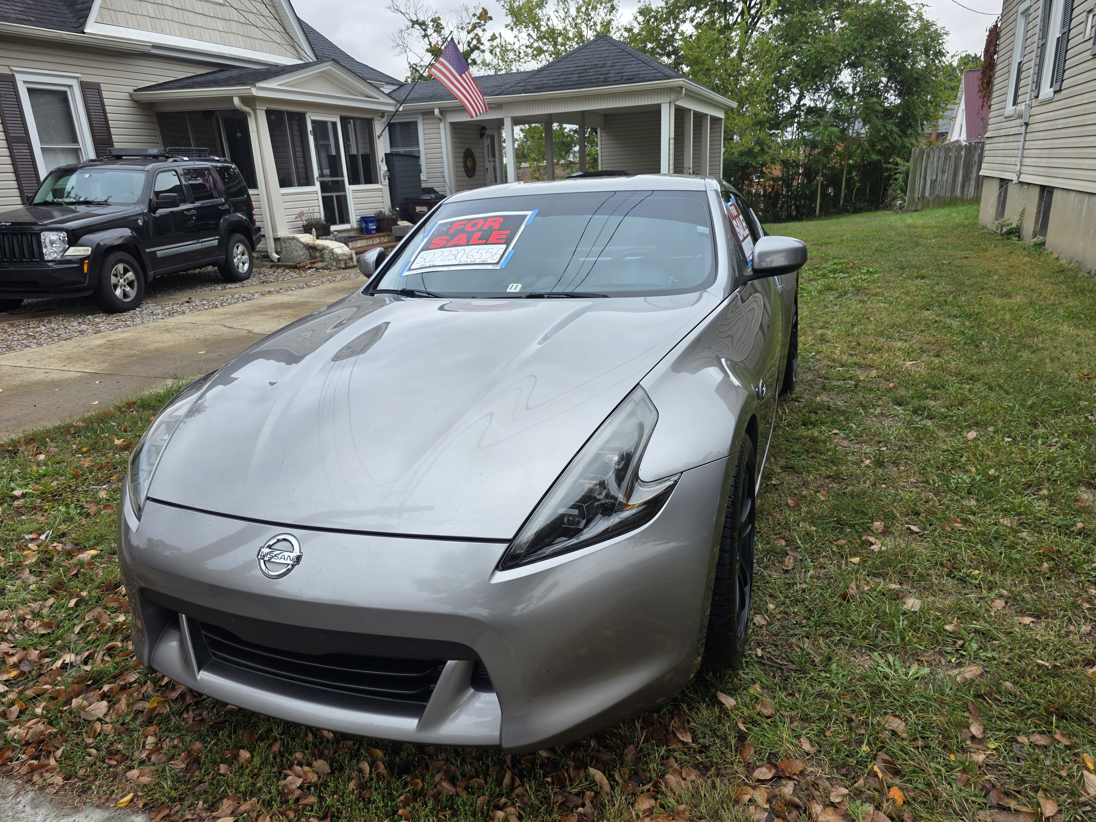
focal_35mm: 23
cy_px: 411
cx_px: 548
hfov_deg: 73.9
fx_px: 728
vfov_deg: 58.9
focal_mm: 6.3
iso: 32
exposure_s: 1/359
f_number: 1.7
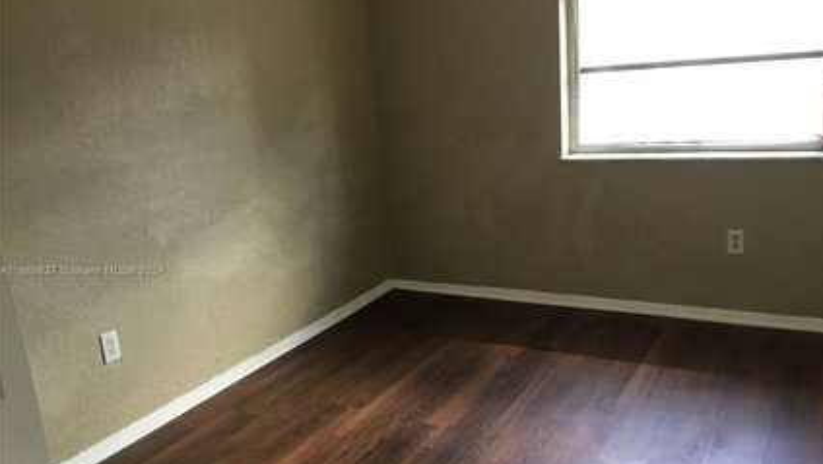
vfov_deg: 34.6
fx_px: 742
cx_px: 412
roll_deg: +4.9
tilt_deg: -14.5
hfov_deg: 58.0
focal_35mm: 34
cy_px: 272
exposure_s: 1/30
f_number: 2.4
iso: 80
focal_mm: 3.3
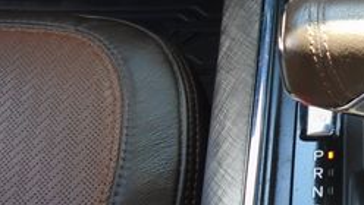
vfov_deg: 16.6
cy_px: 114
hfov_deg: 25.2
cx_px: 467
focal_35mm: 73
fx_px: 705
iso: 100
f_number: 3.2
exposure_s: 1/40
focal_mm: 4.6
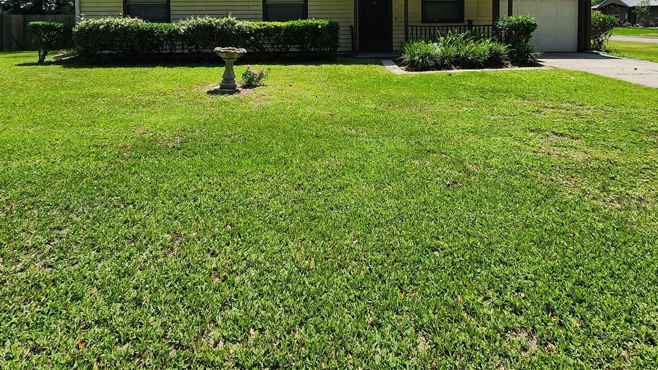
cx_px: 329
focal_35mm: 20
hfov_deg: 86.6
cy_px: 32
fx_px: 349
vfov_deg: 49.3
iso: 50
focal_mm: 2.2
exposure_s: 1/1983
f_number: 2.2
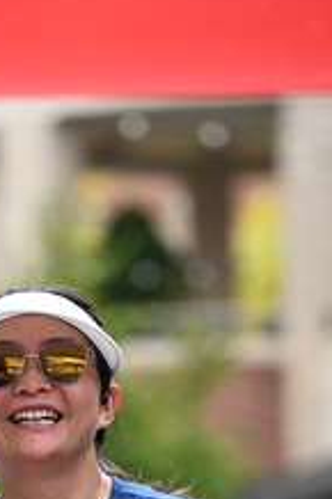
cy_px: 559
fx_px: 4544
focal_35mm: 328
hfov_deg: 4.2
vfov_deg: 6.3
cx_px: 95
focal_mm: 130
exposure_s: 1/2500
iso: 640
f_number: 2.8
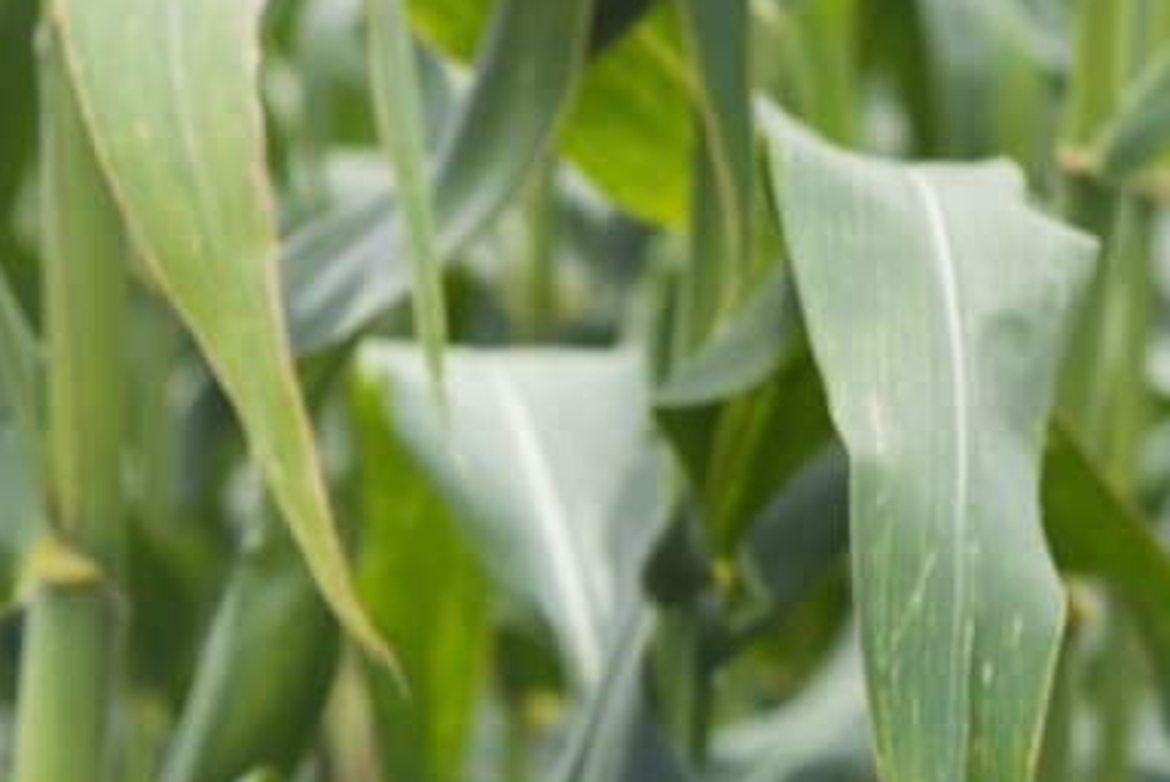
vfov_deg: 5.8
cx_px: -797
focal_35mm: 235
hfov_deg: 8.5
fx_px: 7643
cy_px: 750
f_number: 5
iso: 250
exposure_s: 1/250
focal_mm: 50
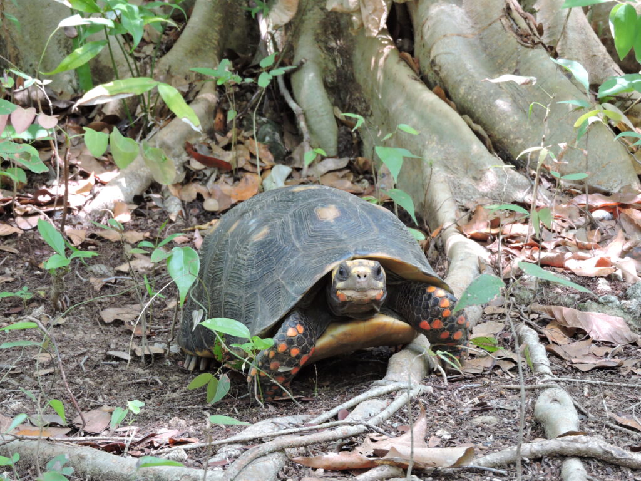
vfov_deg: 11.9
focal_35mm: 125
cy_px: 240
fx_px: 2315
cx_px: 320
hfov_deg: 15.8
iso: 400
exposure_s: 1/40
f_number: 5
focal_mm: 22.4
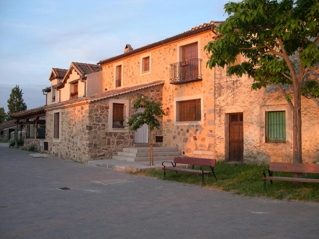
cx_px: 160
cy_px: 120
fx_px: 350
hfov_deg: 49.0
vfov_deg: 37.7
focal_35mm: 38
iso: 100
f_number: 2.8
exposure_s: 1/47.8
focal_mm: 8
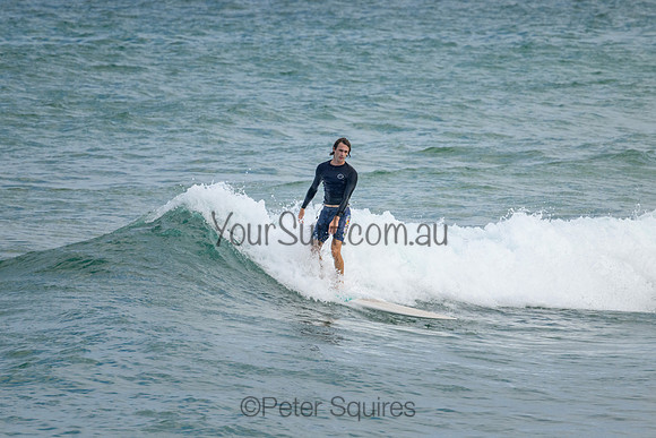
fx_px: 17372
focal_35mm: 953
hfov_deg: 2.2
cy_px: 177
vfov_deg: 1.4
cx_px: 329
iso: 1400
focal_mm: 800
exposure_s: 1/2000
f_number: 13
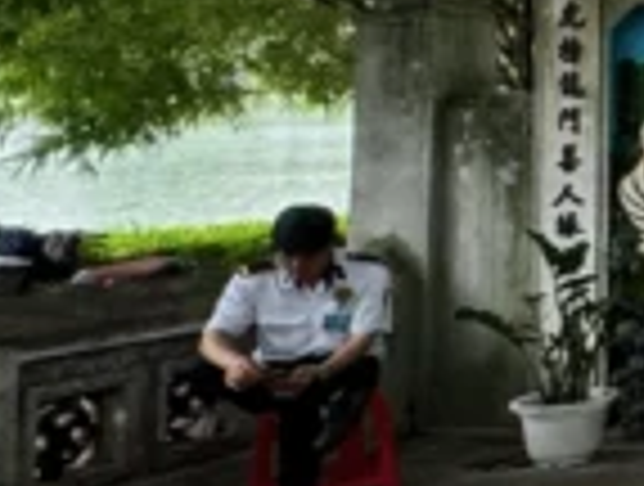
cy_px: 45
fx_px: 1399
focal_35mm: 75
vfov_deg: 19.4
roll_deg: -0.1
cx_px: 1554
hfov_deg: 15.0
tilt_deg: +3.1
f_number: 2.2
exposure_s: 1/99
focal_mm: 2.22
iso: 160
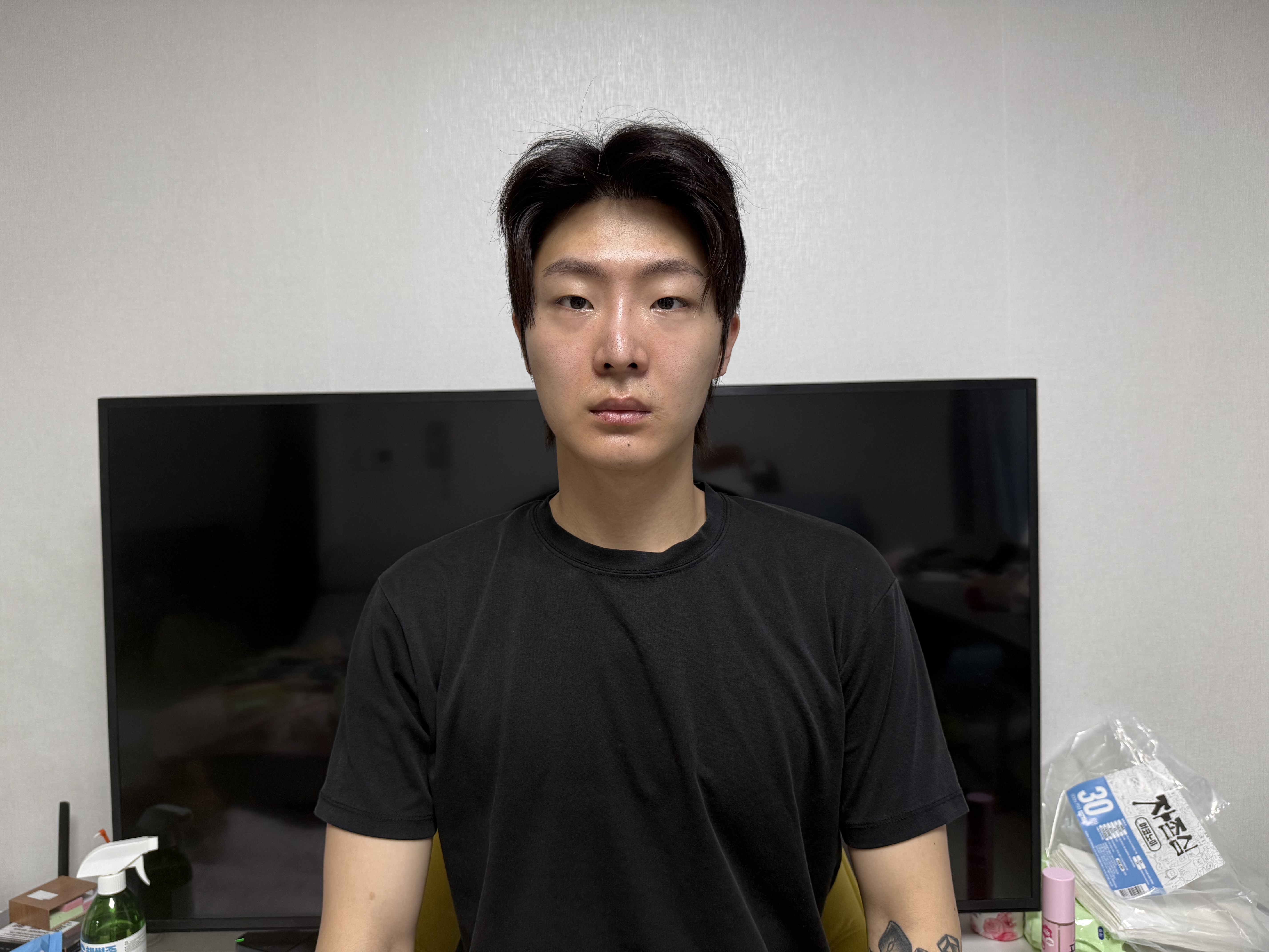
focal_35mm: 24
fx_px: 880
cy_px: 476
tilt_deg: -1.4
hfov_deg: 71.6
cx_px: 634
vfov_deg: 56.8
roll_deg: +1.0
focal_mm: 6.76
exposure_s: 1/120
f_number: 1.78
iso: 200
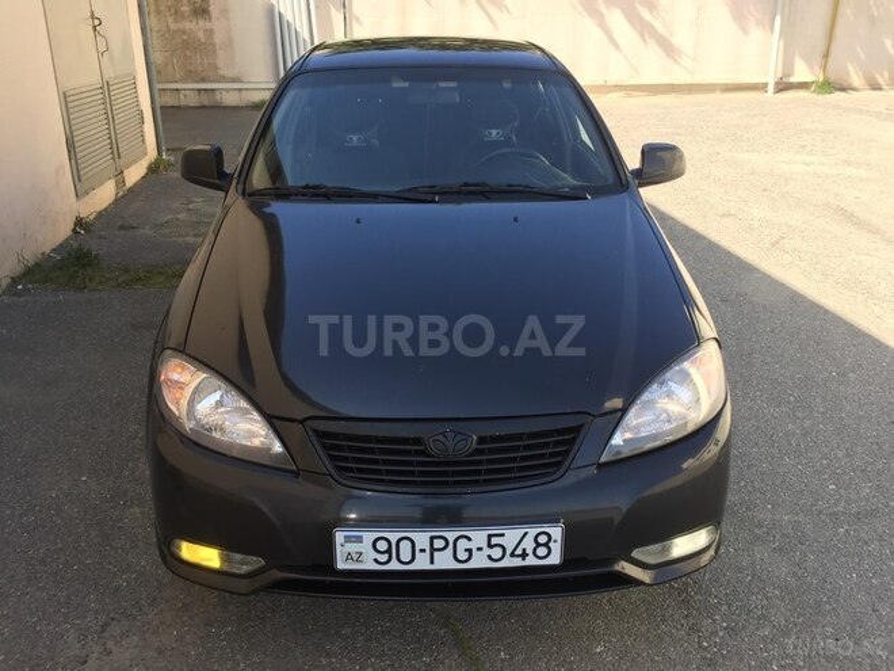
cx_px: 447
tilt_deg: -22.9
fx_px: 749
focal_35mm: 29
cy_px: 336
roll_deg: +0.7
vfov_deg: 48.2
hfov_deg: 61.7
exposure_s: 1/581
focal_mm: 4.15
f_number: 2.2
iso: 32
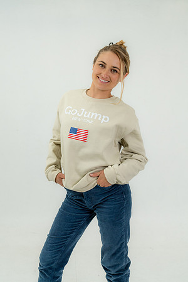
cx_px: 94
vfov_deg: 39.6
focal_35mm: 50
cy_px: 141
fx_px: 392
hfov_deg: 27.0
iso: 800
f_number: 8
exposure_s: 1/160
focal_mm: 50
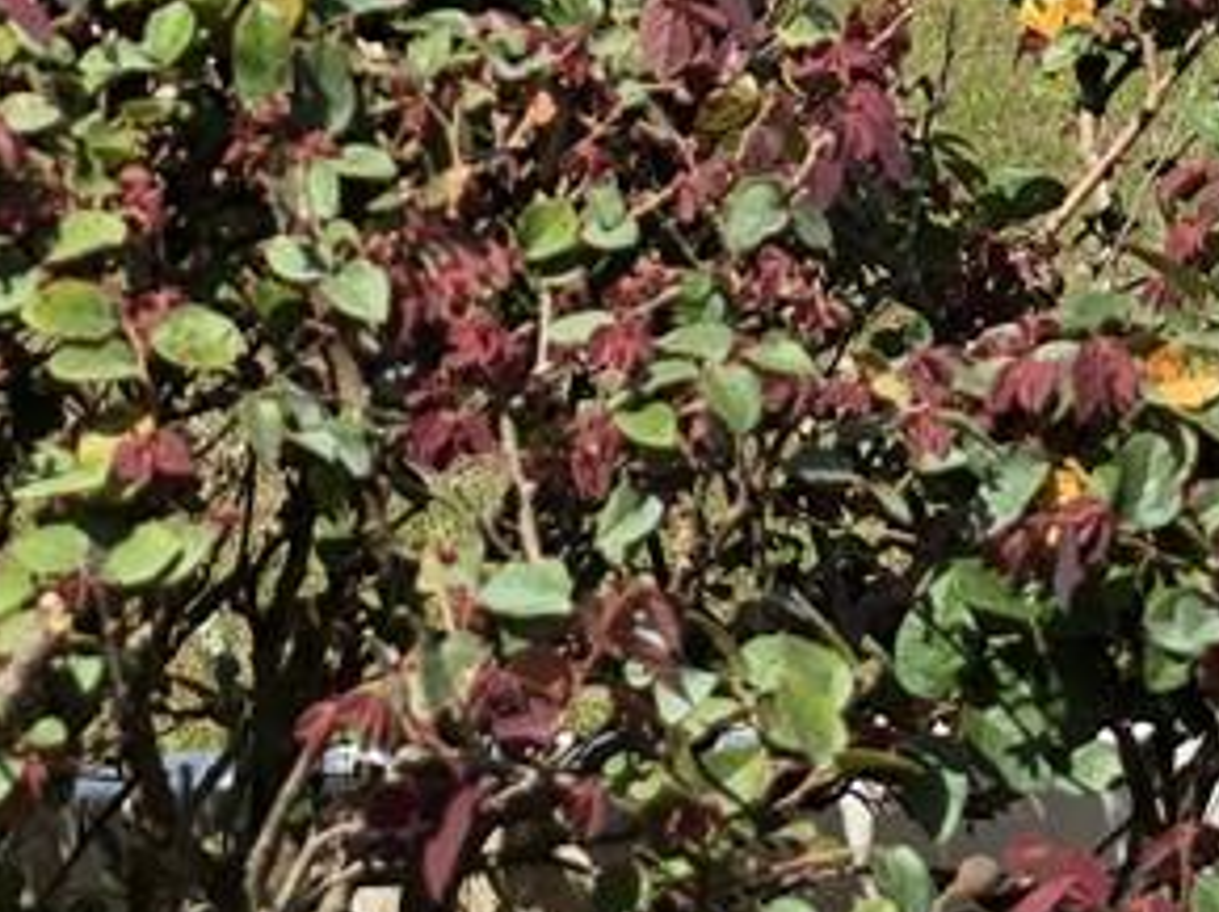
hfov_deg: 15.3
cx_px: 1131
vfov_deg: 10.6
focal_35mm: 127
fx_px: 4469
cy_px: -950
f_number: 1.7
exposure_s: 1/1205
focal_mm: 6.3
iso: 12
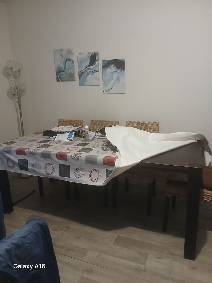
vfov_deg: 67.3
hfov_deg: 53.1
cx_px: 106
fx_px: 212
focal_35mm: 26
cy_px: 142
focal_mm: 3.98
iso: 640
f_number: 1.8
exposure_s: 1/20
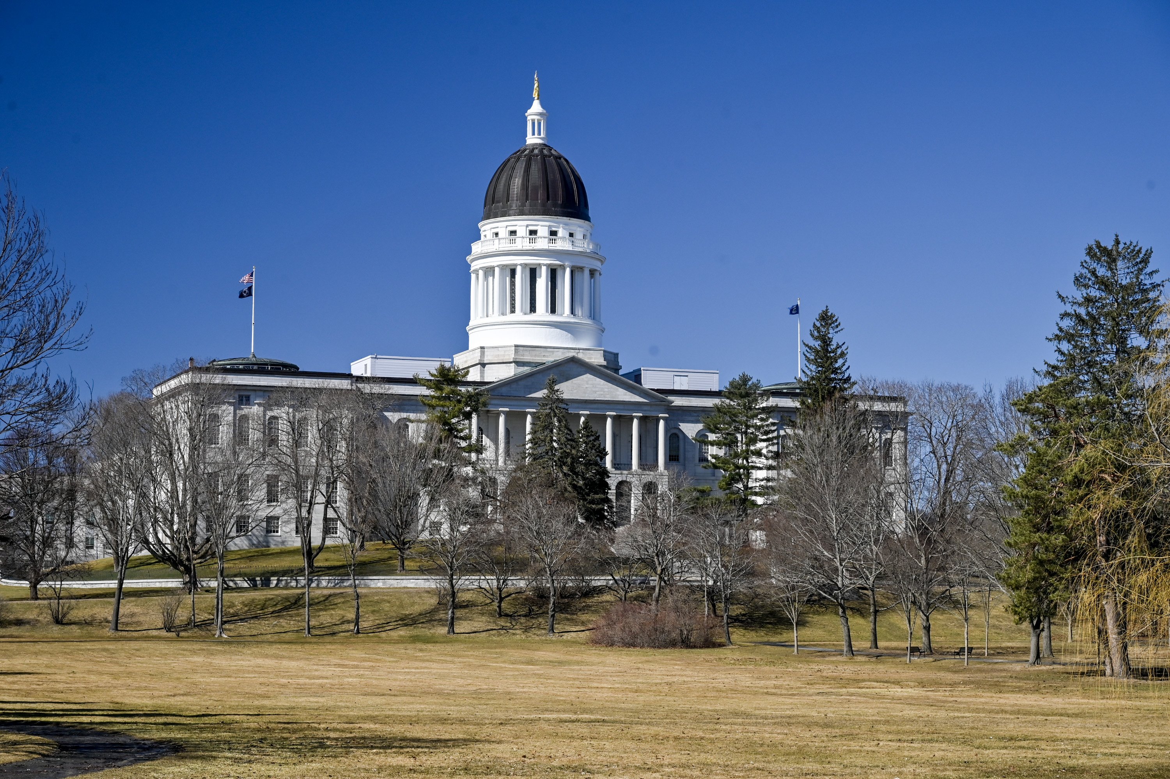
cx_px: 585
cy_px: 390
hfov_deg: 26.7
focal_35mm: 76
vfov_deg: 17.9
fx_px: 2468
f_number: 9
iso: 250
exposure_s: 1/800
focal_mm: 76
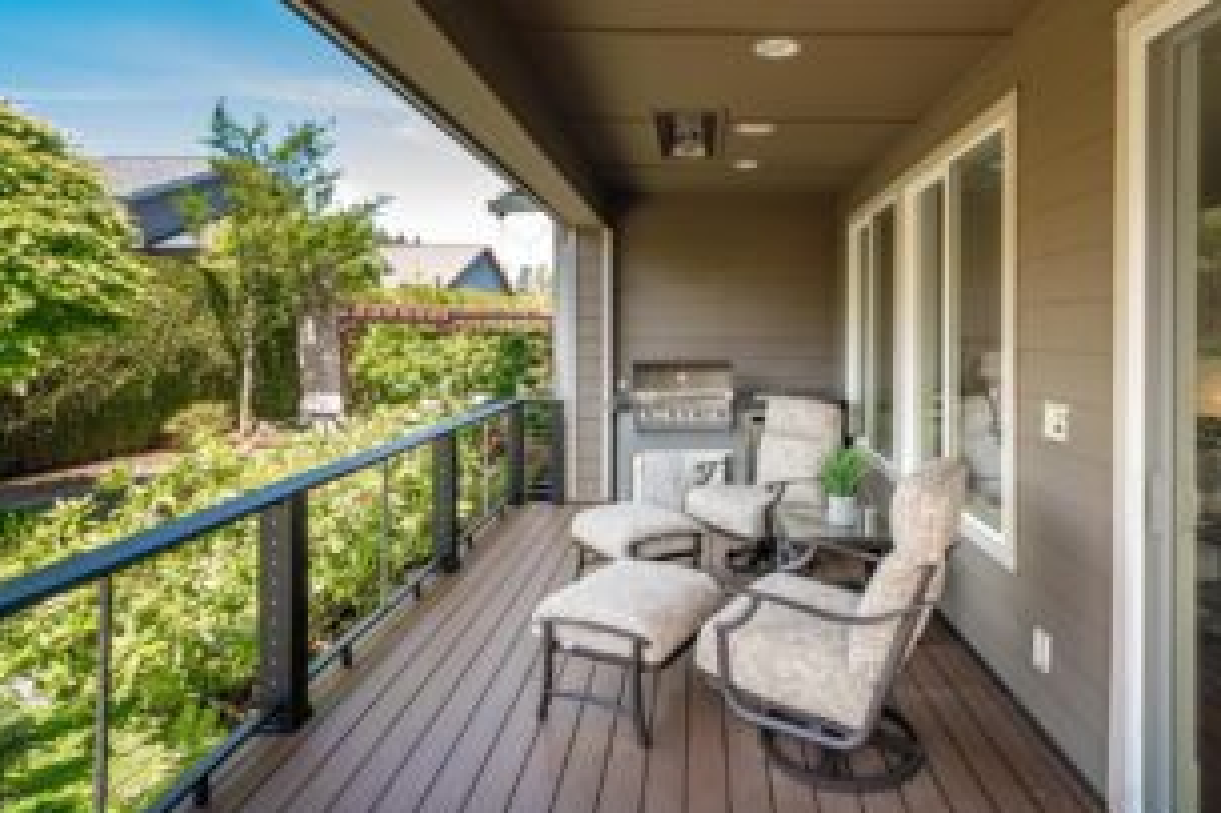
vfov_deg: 59.1
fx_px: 712
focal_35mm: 21
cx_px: 725
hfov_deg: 80.4
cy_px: 342
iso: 125
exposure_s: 1/30
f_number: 7.1
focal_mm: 16
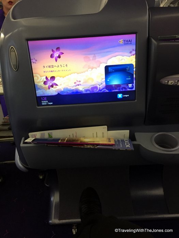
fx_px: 200
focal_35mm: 29
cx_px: 90
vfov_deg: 61.7
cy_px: 119
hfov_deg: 48.2
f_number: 2.2
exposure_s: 1/30
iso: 200
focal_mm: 4.15
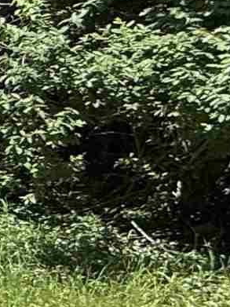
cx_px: -885
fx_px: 975
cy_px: 189
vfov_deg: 17.9
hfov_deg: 6.6
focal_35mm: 110
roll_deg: -0.4
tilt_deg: -12.9
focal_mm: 2.22
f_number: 2.2
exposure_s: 1/1464
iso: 50
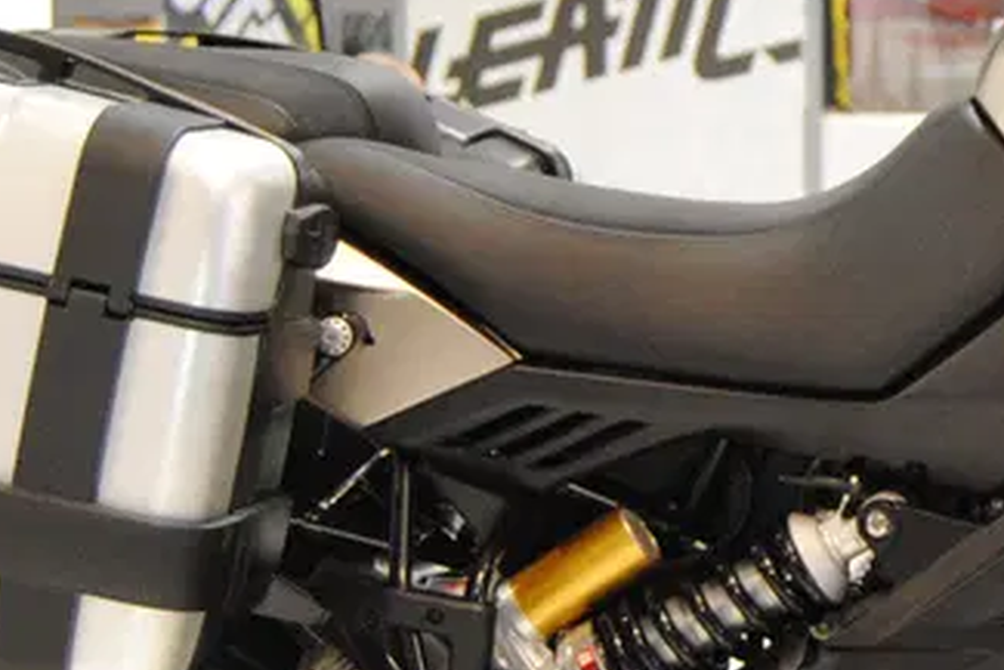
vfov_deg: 9.5
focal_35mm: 144
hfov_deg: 13.9
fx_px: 4018
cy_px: 304
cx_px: 1098
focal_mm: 26
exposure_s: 1/80
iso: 800
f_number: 4
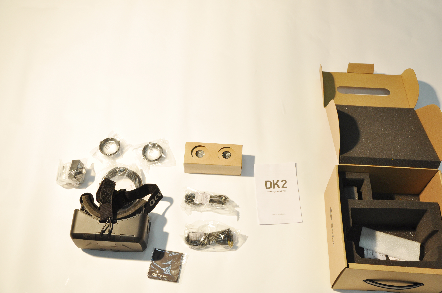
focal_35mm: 42
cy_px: 146
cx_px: 221
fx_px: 515
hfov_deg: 46.4
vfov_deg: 31.8
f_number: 6.3
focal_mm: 28
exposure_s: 1/60
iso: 400
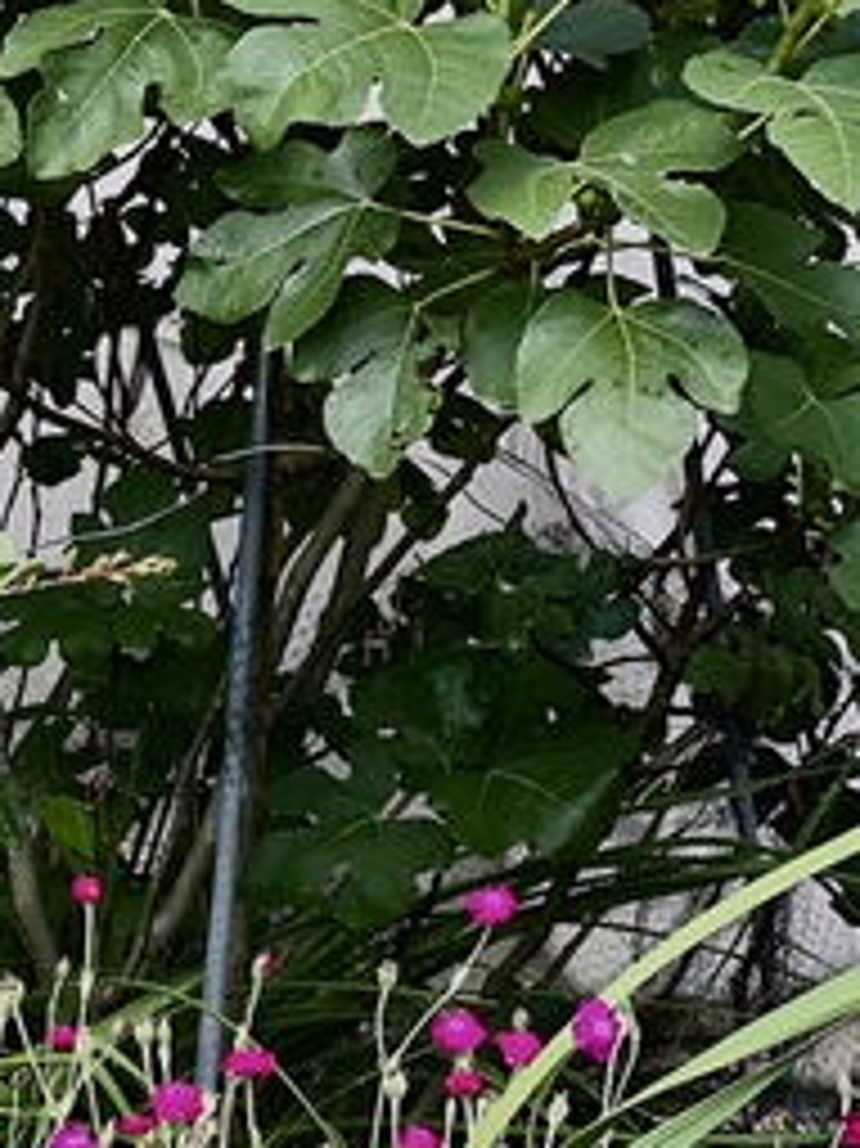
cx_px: -225
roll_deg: -3.6
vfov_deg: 13.4
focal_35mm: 147
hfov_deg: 9.9
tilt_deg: -6.8
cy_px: 918
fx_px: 4874
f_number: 2
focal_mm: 6
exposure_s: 1/265
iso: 20
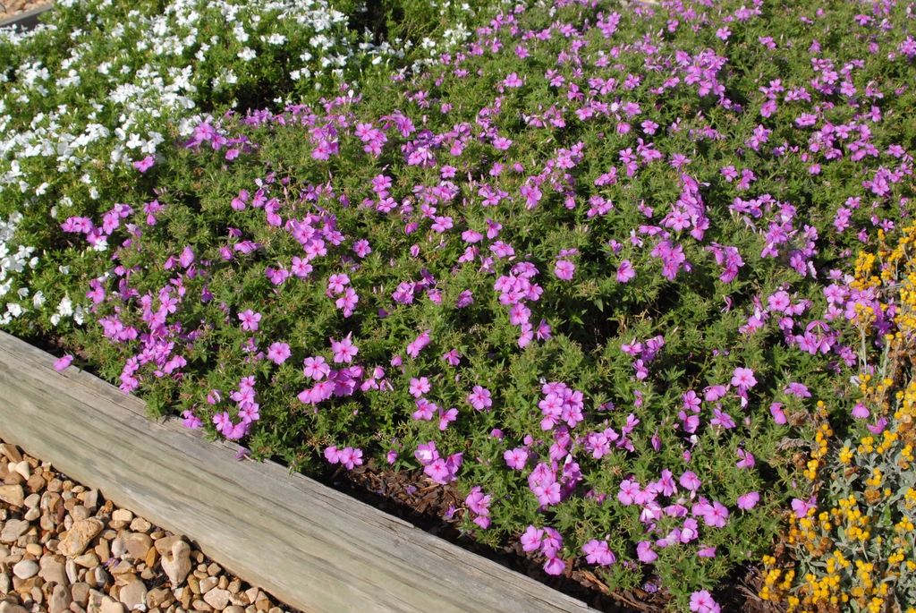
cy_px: 306
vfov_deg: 32.0
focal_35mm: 42
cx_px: 458
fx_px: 1070
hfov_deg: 46.4
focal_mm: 28
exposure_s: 1/500
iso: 400
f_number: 11
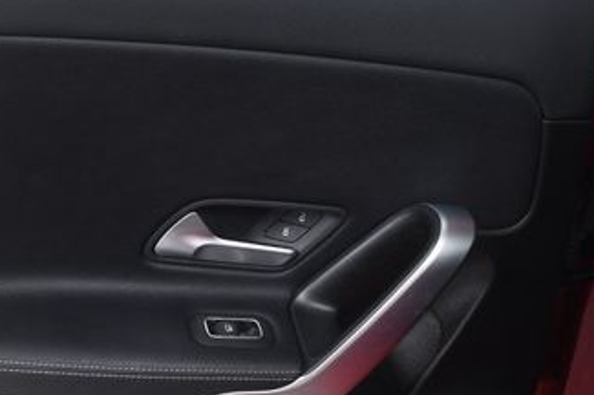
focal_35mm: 65
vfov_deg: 20.8
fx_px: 1071
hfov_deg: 30.1
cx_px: 106
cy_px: 263
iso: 100
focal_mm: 22
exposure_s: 1/160
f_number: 5.6
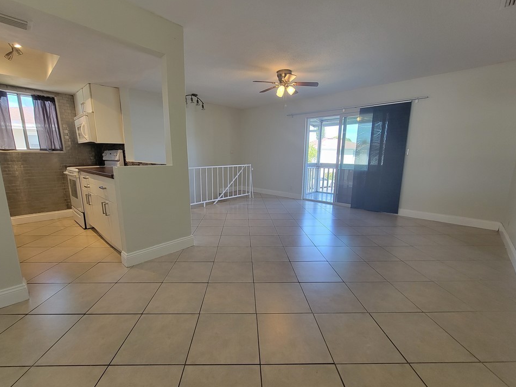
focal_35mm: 14
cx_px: 249
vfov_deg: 85.7
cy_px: 197
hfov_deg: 102.0
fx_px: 209
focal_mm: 2.2
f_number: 2.2
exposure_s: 1/60
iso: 160
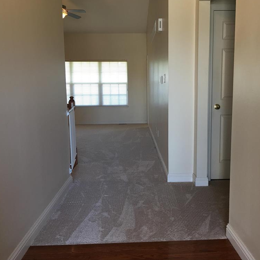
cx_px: 152
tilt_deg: -7.5
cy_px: 131
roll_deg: +2.2
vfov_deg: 47.2
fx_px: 297
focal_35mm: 35
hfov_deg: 47.0
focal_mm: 4.15
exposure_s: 1/30
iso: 32
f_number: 2.2
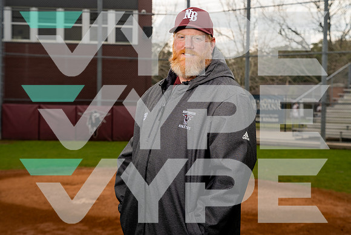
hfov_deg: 32.9
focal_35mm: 61
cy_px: 118
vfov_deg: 22.3
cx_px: 176
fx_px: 595
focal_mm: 61
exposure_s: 1/250
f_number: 5
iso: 100
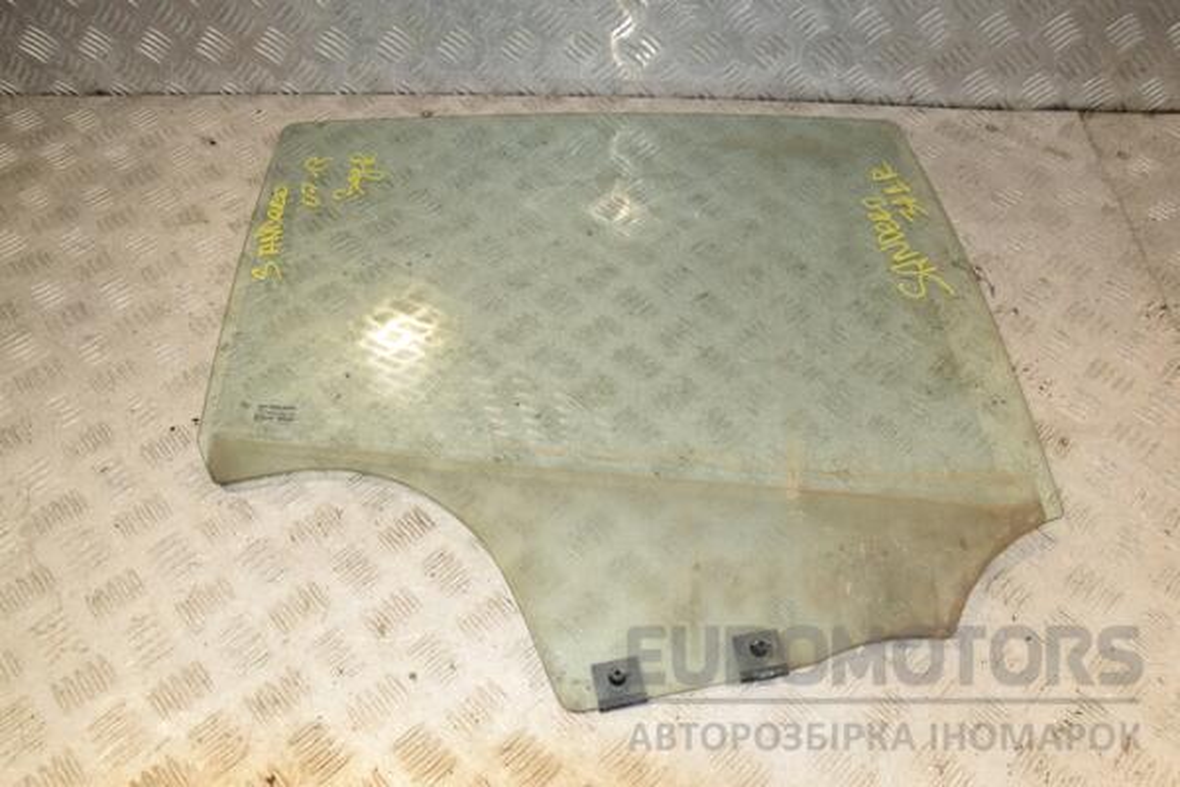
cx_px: 590
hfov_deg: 67.4
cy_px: 394
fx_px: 885
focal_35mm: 27
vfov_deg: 47.9
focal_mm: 18
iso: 800
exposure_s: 1/200
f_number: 8
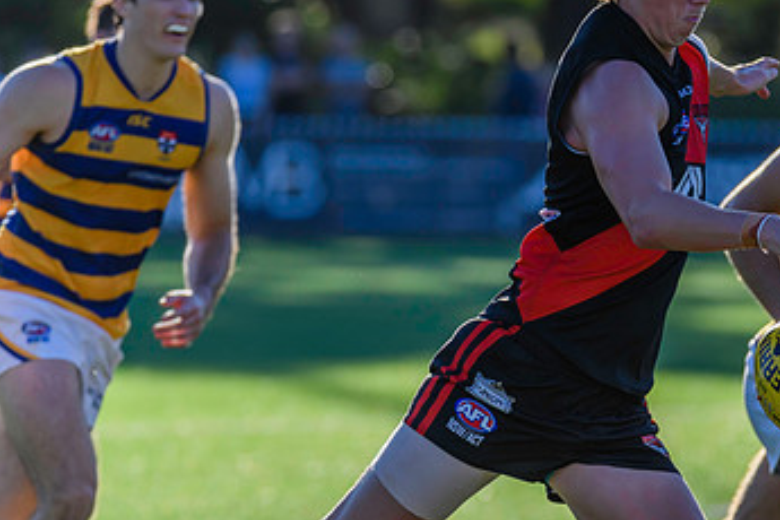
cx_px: 638
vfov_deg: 2.3
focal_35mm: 605
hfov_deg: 3.4
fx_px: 13107
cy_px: 254
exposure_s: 1/1600
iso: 800
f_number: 6
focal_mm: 360
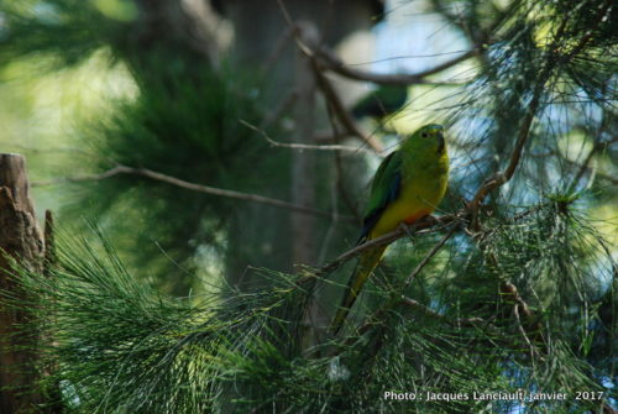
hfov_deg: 6.9
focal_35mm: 300
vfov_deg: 4.6
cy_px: 207
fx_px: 5158
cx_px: 309
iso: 800
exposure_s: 1/250
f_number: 5.6
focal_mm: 200
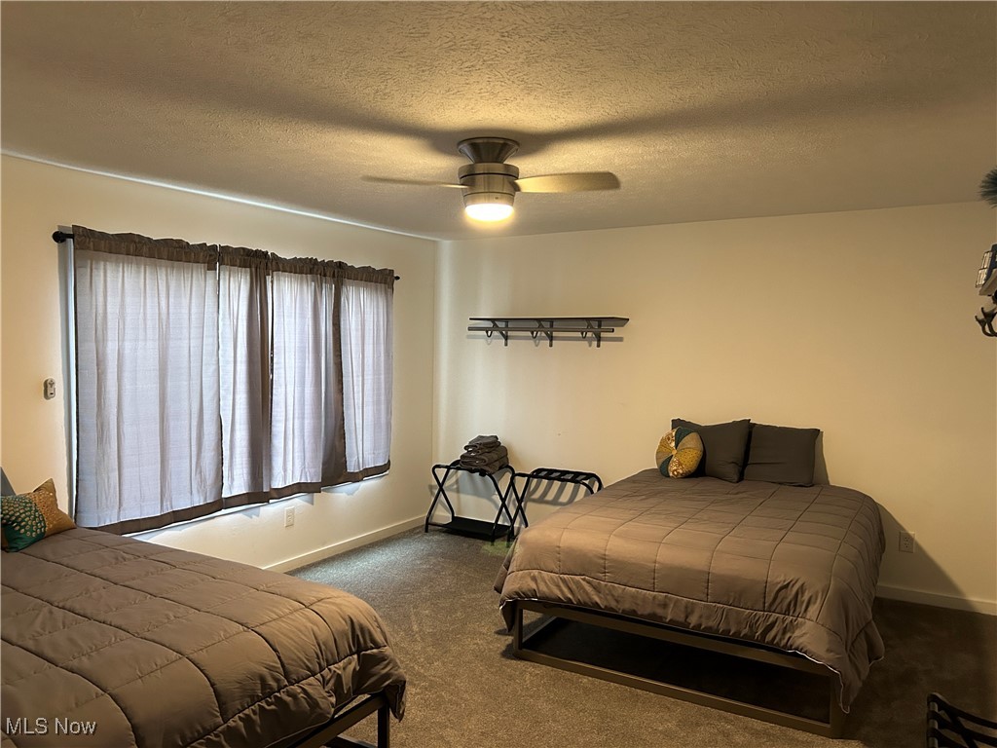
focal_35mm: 26
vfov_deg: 53.1
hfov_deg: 67.3
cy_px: 374
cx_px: 498
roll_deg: -0.3
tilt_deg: -3.6
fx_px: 749
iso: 320
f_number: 1.5
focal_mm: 5.7
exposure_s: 1/60
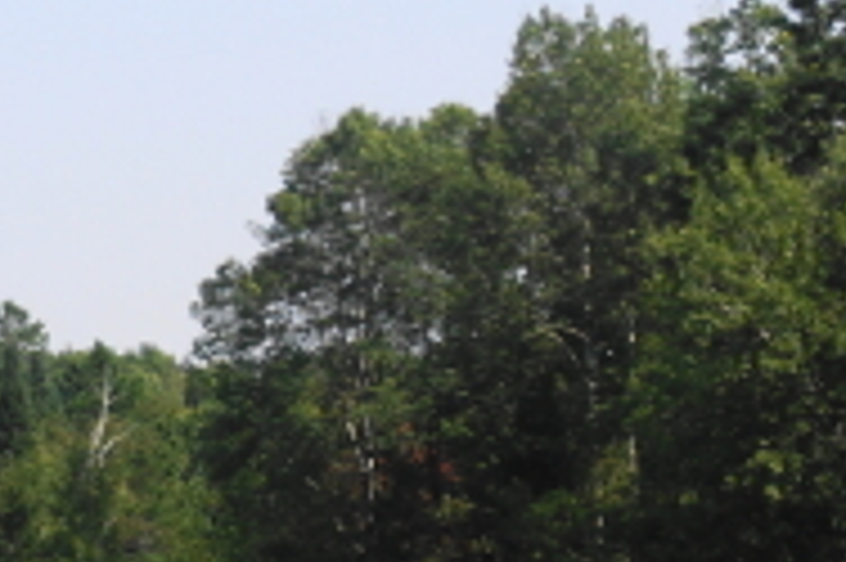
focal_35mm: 207
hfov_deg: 9.3
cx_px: -837
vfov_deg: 6.6
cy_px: 602
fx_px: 4860
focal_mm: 26
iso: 100
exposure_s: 1/100
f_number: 9
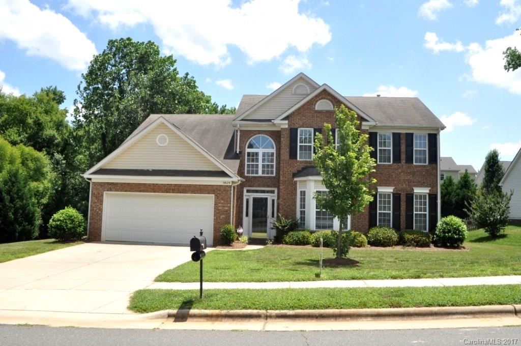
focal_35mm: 30
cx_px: 260
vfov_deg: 43.5
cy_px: 173
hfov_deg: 62.0
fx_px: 434
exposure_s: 1/200
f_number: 14
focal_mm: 20
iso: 640
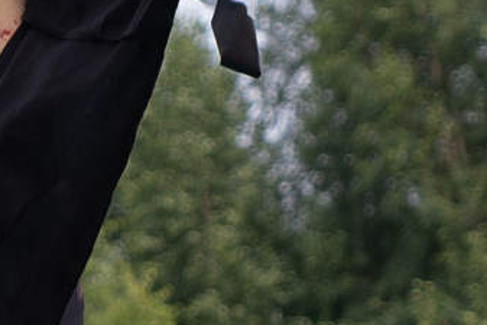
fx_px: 6780
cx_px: -354
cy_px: 407
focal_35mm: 501
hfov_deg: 4.1
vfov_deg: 2.7
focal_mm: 44.1
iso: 160
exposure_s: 1/1000
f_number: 3.2
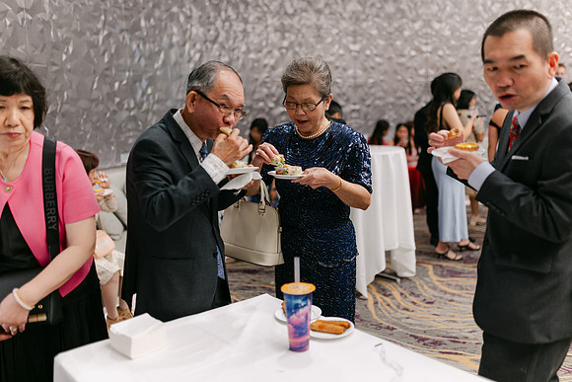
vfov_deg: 37.9
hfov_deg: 54.4
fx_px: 556
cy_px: 191
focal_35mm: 35
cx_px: 286
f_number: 1.4
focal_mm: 35
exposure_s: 1/125
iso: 100
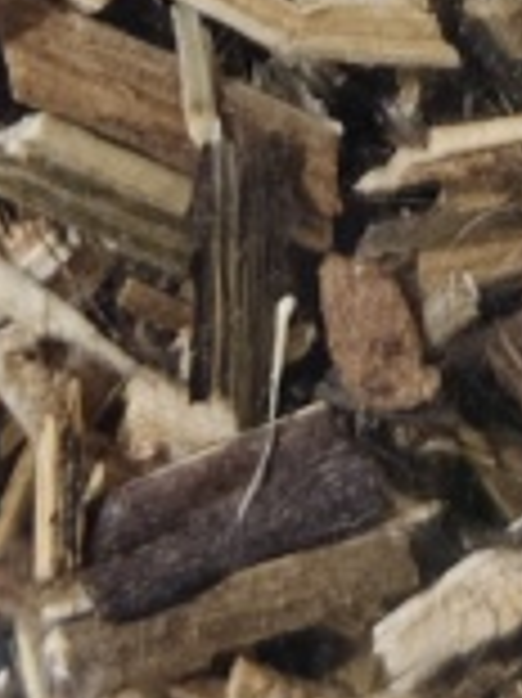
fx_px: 3181
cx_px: 220
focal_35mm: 158
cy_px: -790
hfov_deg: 9.4
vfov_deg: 11.1
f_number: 1.88
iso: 598
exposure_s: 1/50
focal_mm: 5.56
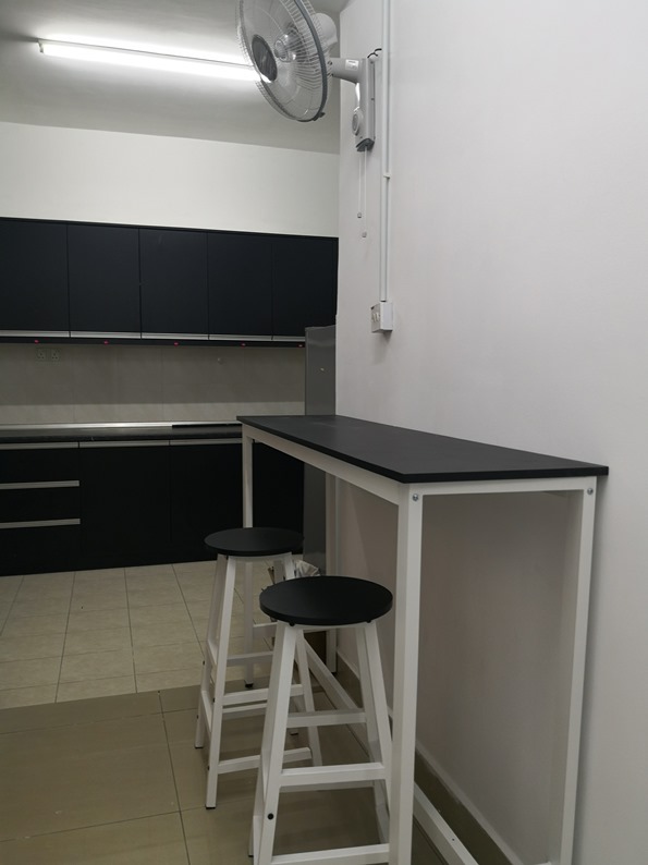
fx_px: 674
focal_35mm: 27
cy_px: 432
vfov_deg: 65.3
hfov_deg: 51.3
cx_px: 324
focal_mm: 3.95
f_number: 1.6
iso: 100
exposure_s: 1/50
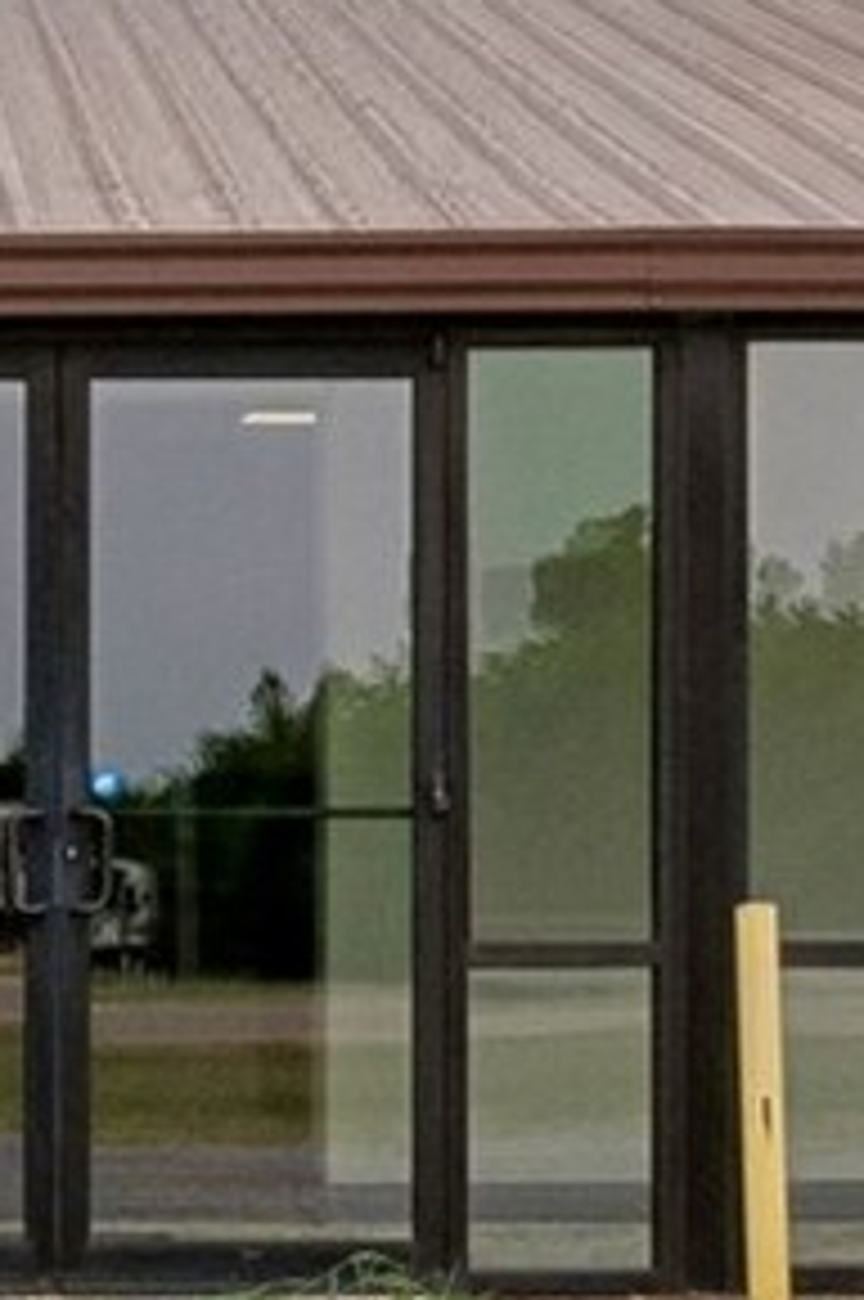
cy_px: 587
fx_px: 4962
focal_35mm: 138
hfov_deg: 9.6
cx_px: -482
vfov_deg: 14.9
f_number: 9
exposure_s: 1/500
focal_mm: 13
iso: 100
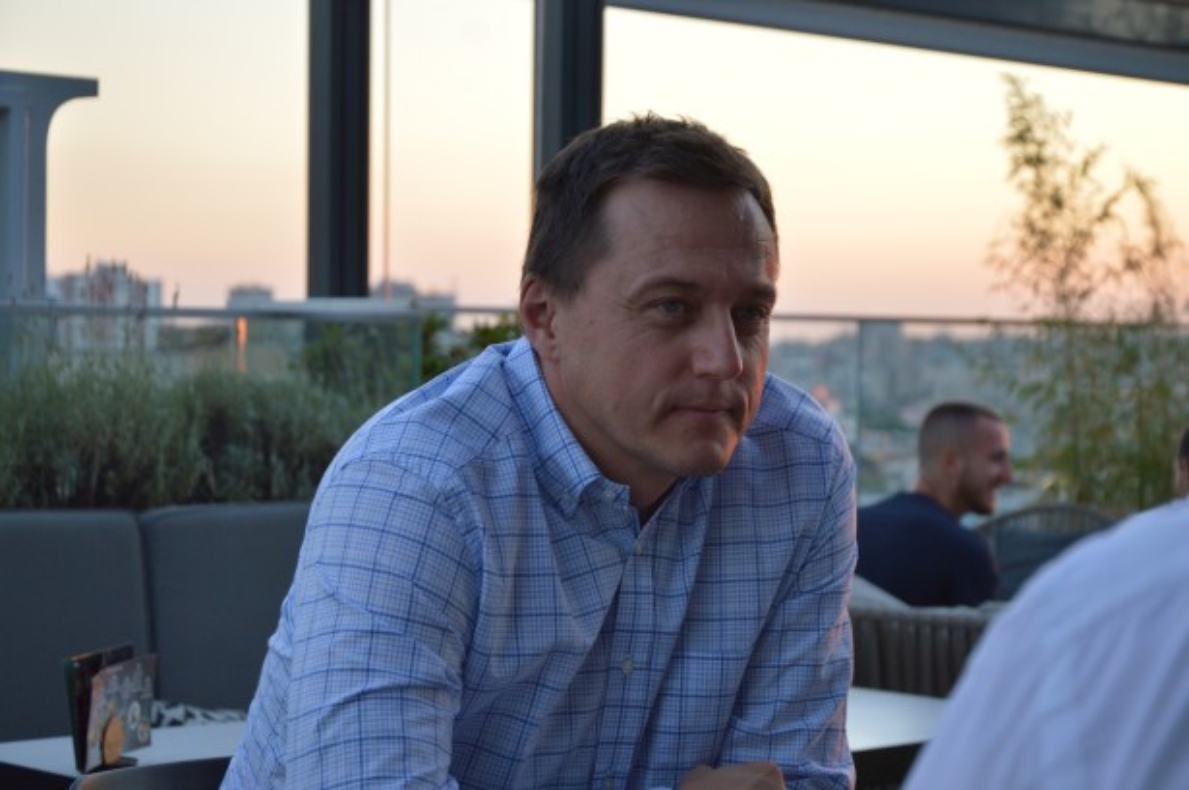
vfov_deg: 17.5
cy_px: 395
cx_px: 594
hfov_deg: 26.0
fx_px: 2574
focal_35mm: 78
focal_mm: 52
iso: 400
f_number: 5
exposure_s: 1/100
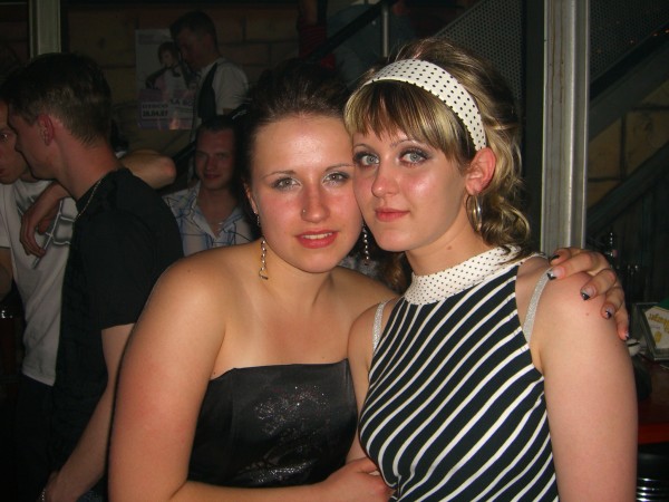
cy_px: 251
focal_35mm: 38
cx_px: 334
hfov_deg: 49.0
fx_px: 734
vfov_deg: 37.7
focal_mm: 7.9
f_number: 2.8
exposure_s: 1/60
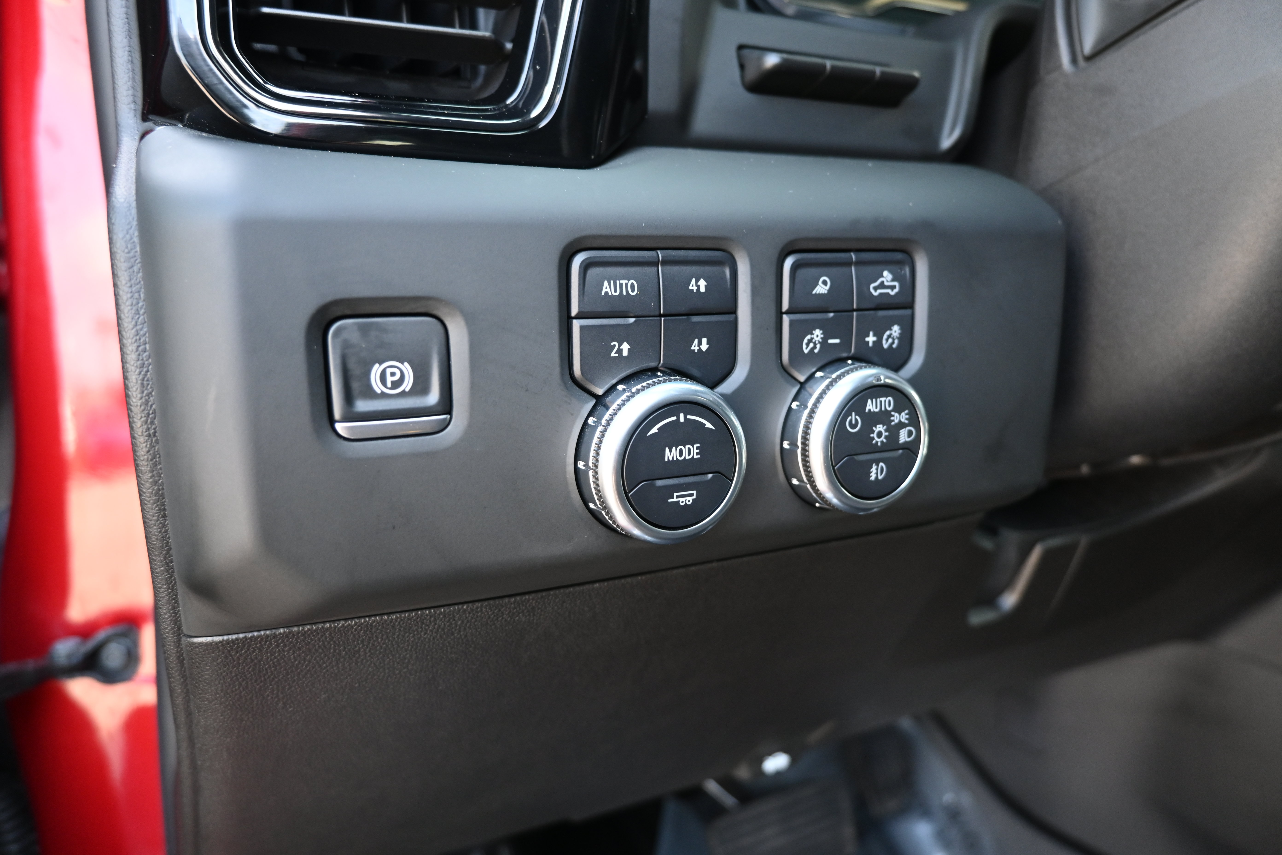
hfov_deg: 73.7
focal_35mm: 24
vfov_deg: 53.1
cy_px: 428
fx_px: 855
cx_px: 641
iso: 720
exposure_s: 1/125
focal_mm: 16
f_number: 3.5
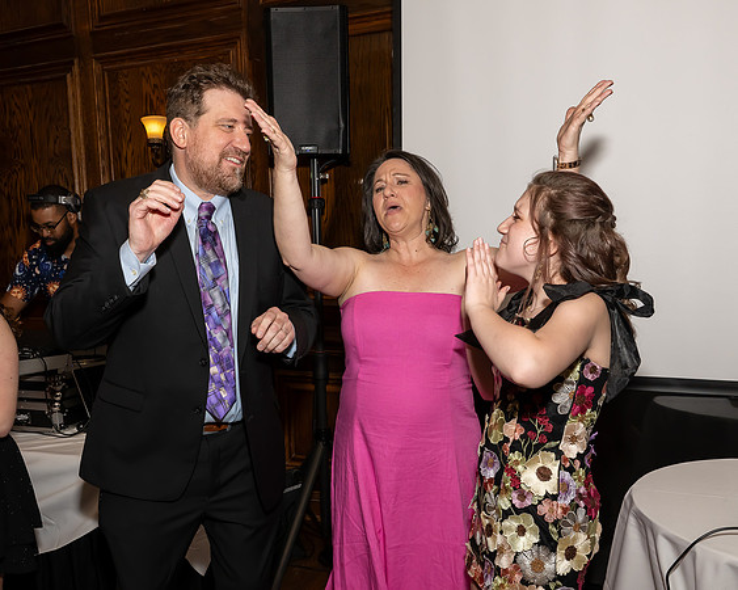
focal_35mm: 34
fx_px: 753
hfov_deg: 52.2
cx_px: 361
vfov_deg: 42.6
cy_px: 347
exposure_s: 1/250
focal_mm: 24
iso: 640
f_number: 8
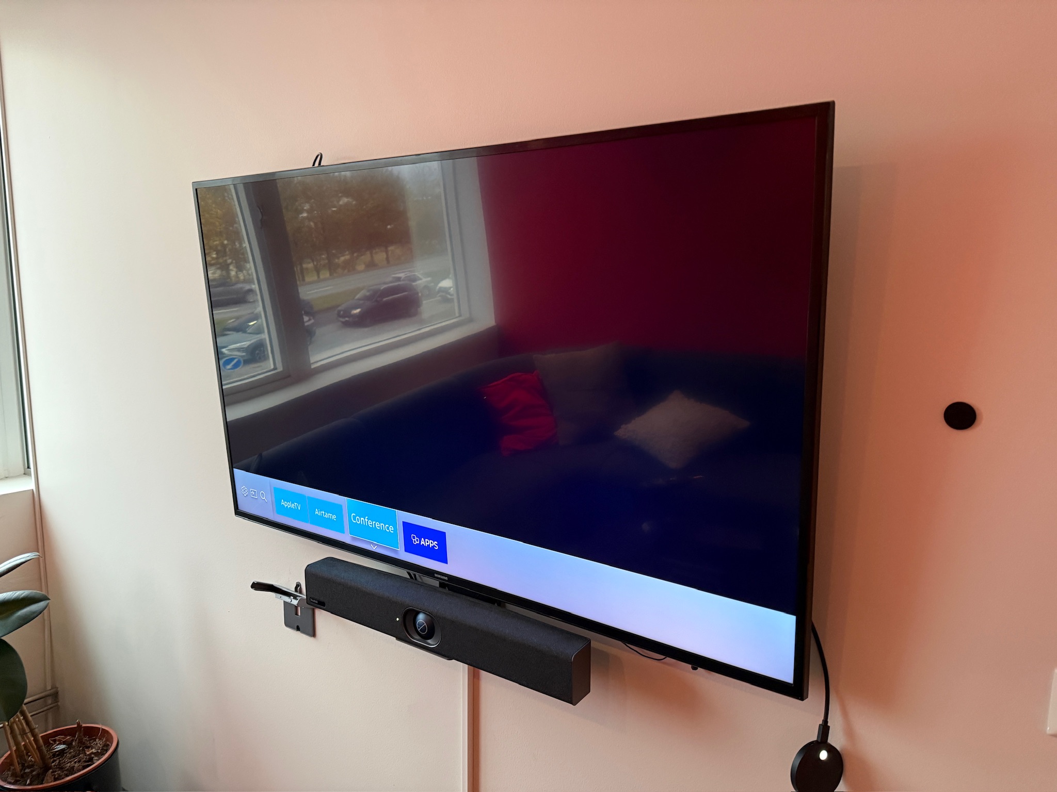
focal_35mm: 24
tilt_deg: -5.8
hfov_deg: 71.6
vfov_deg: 56.8
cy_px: 396
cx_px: 528
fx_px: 733
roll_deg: -0.8
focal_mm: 6.76
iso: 400
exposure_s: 1/50
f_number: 1.78
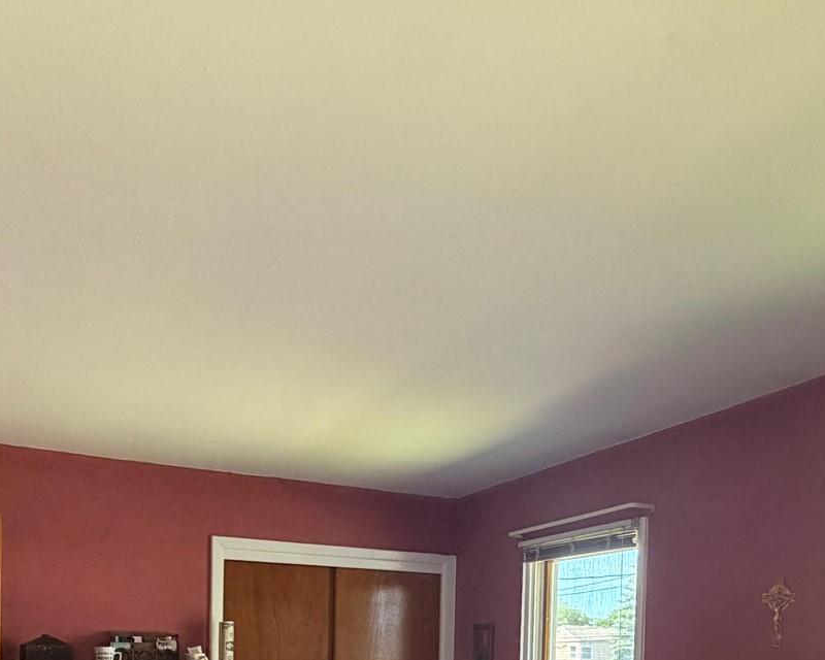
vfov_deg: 37.3
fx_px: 855
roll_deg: -0.8
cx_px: 523
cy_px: 675
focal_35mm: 35
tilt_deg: -1.2
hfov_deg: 50.9
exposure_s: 1/60
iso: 200
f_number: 2.2
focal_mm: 2.22
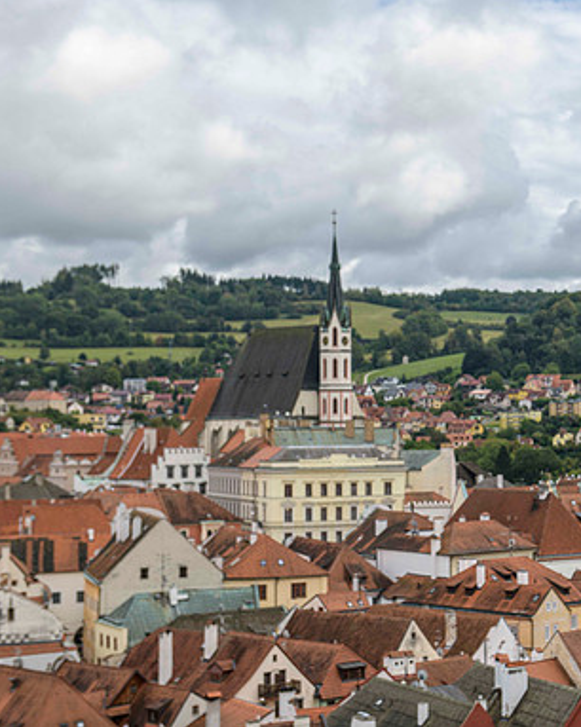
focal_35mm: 74
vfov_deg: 25.7
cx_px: 513
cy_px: 362
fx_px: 1592
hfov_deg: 20.3
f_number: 6.3
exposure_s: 1/320
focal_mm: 50
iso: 64
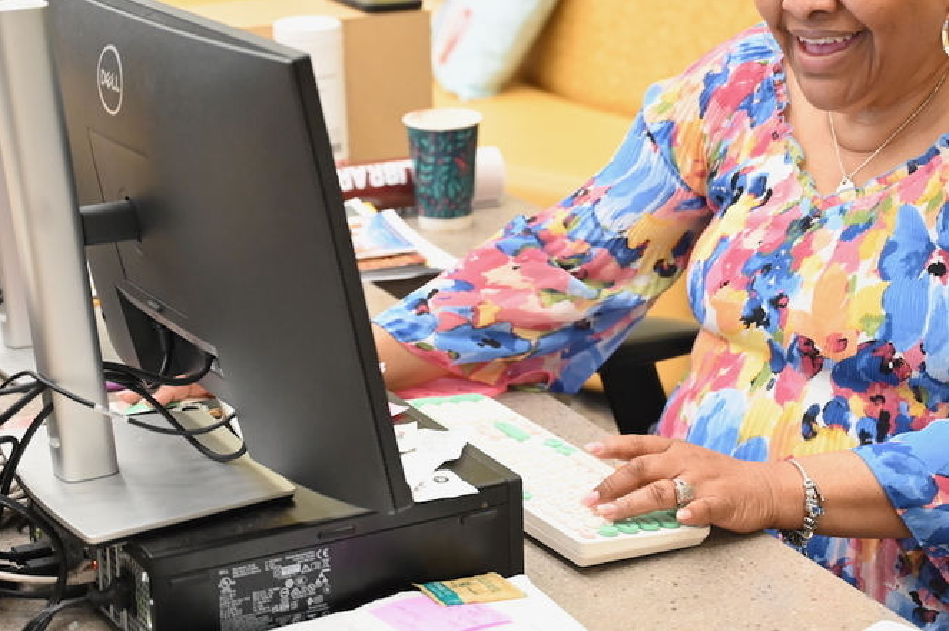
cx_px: 588
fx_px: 2239
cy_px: 203
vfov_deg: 16.0
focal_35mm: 85
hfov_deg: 23.9
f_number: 4
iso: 3200
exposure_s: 1/100
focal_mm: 55
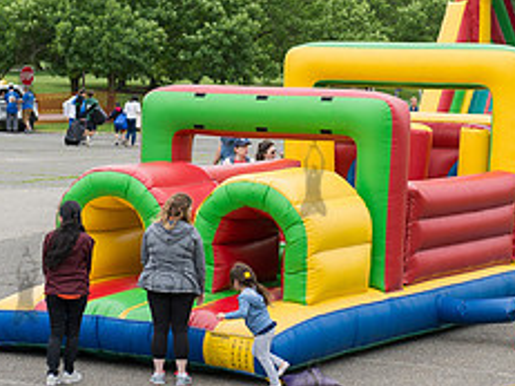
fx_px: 1978
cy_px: 177
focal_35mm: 133
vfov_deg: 11.1
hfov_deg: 14.8
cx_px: 312
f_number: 3.5
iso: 200
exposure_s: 1/1000
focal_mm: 55
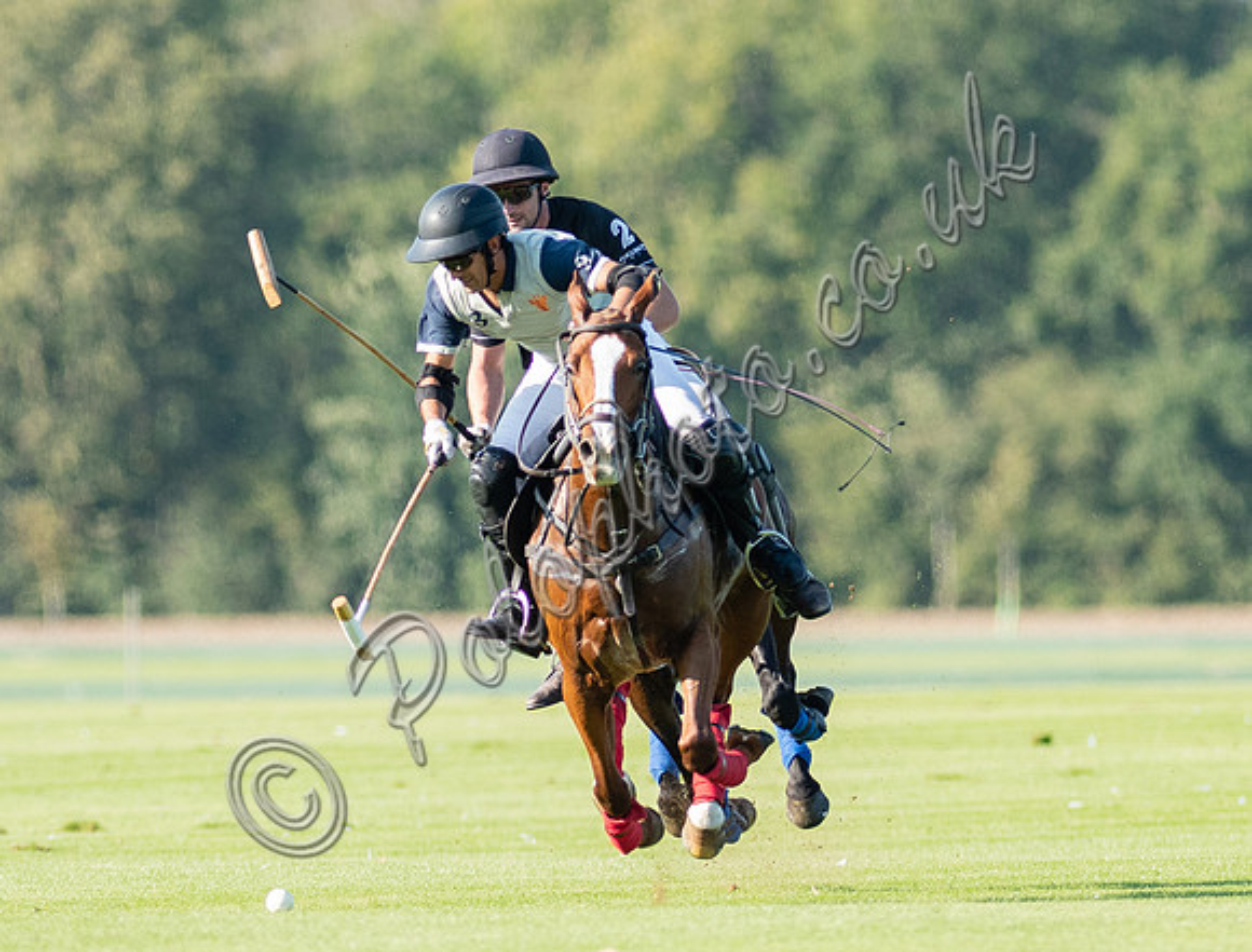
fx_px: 41121
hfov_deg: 1.7
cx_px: 535
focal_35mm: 1131
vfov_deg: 1.3
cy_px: 669
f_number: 3.2
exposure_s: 1/1600
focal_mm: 300
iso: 320
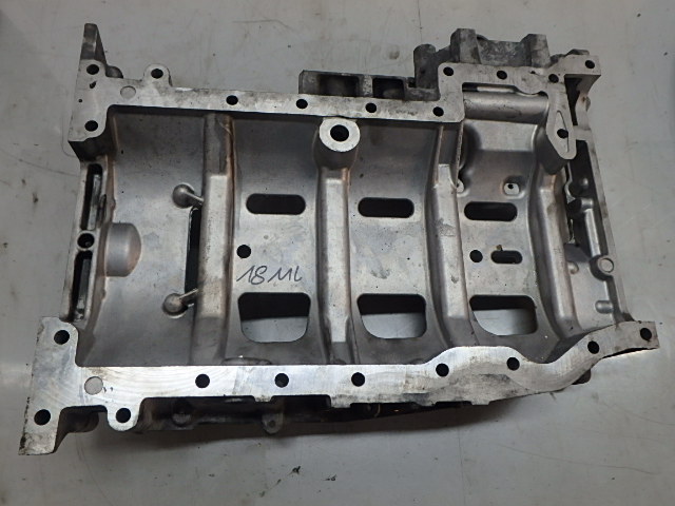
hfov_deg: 63.4
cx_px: 338
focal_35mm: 28
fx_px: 546
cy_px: 253
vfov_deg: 49.7
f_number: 4.4
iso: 200
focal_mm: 5
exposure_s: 1/50
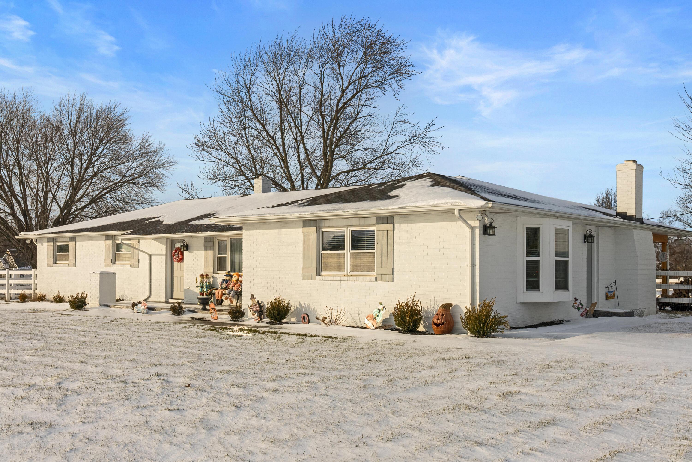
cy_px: 231
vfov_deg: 36.0
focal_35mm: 37
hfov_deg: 51.9
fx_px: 711
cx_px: 346
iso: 640
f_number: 10
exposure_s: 1/1000
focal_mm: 37
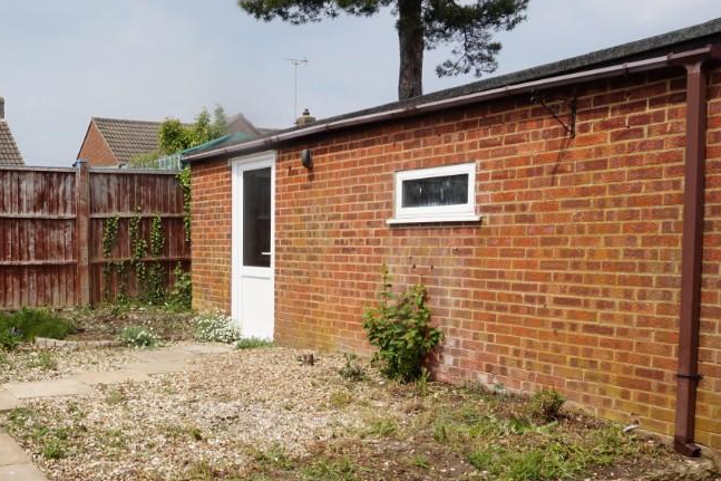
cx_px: 166
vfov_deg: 34.7
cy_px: 316
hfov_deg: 48.4
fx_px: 761
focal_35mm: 38
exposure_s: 1/100
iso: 100
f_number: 14
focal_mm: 16
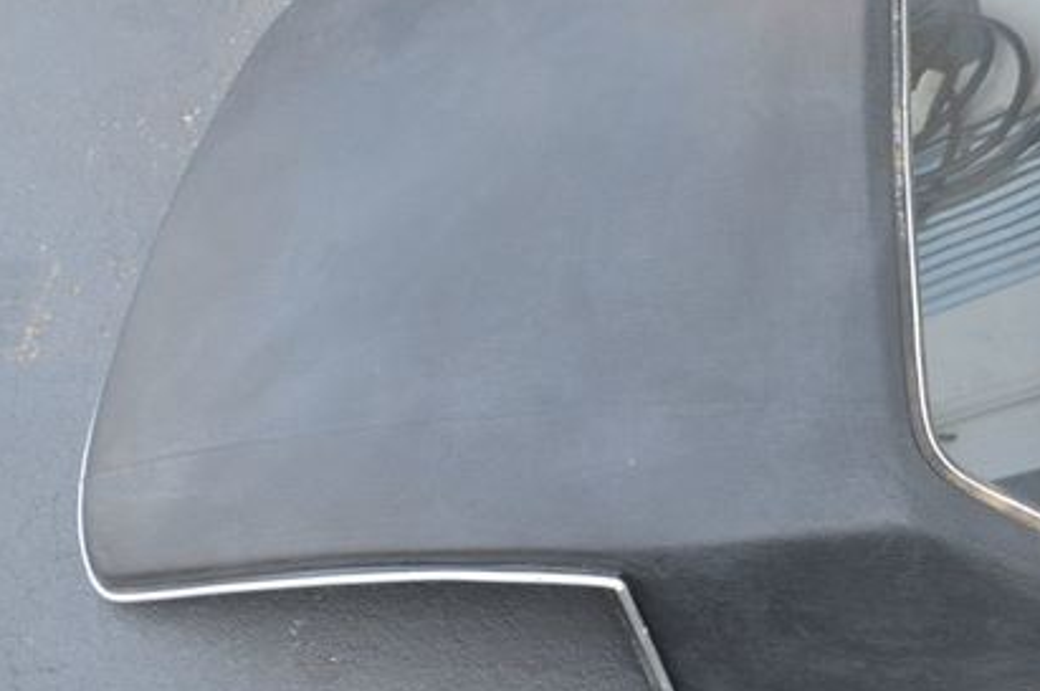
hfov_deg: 46.4
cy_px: 266
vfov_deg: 31.7
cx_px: 582
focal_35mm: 42
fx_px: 1212
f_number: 5.6
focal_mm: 18
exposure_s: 1/125
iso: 400
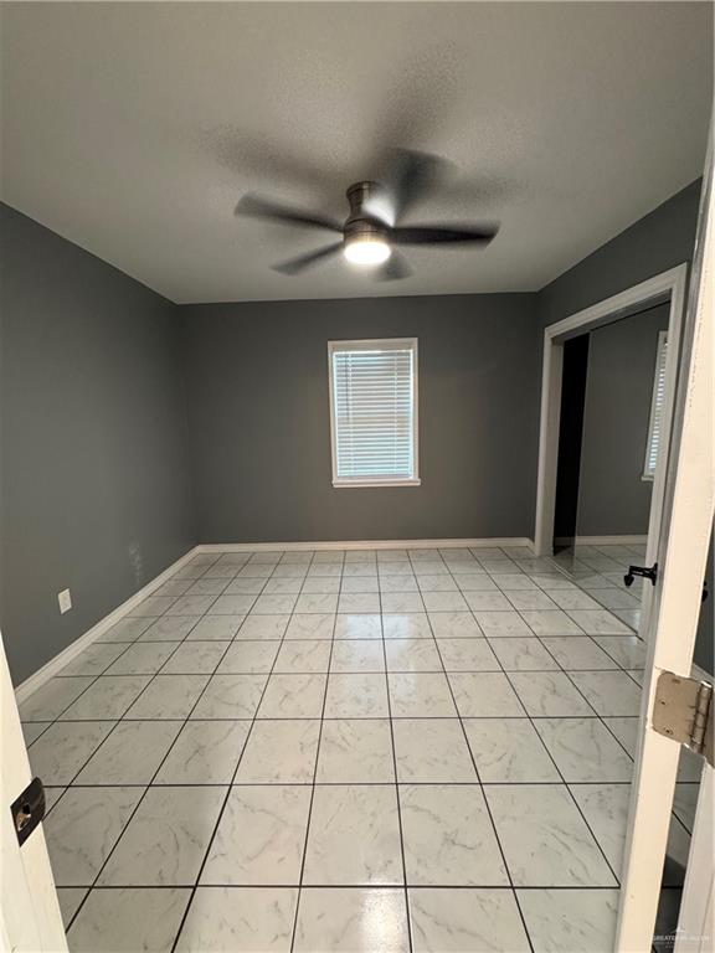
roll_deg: +1.7
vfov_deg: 102.1
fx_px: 386
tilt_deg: -9.8
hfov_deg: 85.7
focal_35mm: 14
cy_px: 476
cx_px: 358
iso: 320
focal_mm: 2.22
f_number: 2.2
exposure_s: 1/60
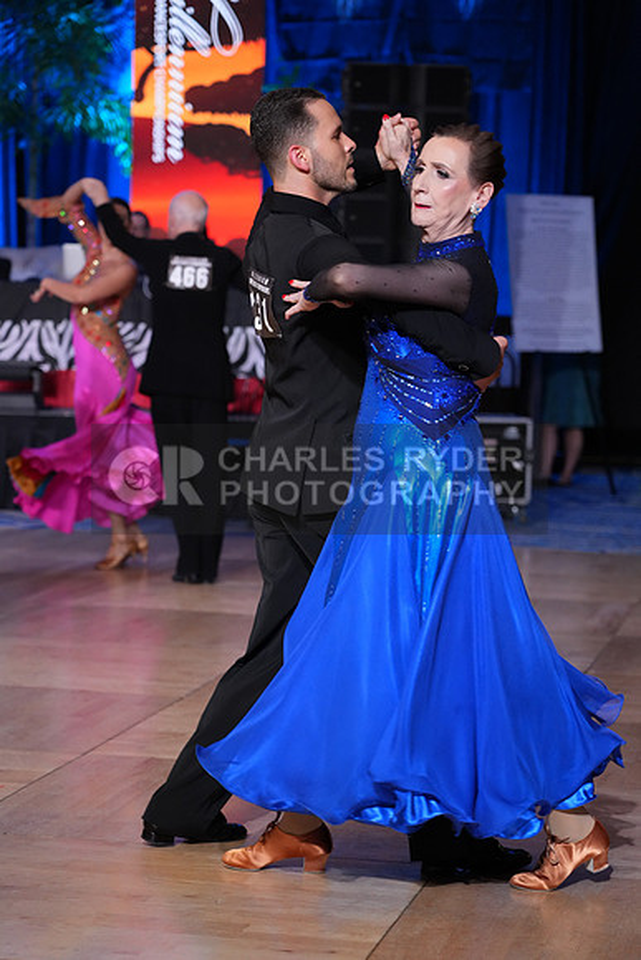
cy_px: 480
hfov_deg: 13.7
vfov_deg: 20.4
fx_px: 2669
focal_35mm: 100
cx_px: 320
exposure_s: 1/250
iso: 3200
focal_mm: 100
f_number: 4
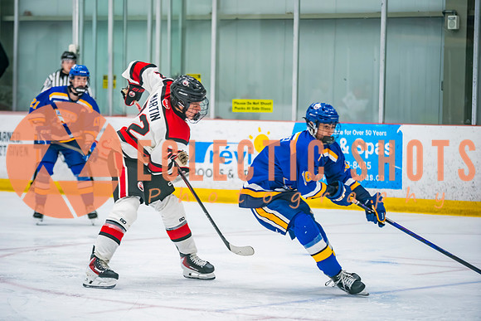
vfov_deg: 8.5
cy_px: 149
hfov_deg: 12.8
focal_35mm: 161
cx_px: 223
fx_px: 2152
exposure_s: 1/640
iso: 2500
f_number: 2.8
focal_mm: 150
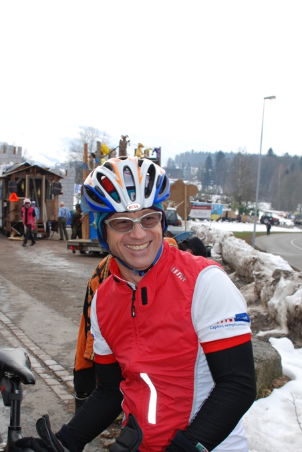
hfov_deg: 27.0
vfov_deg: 39.4
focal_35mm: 50
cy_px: 270
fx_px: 628
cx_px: 145
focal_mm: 22
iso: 100
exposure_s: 1/200
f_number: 5.6
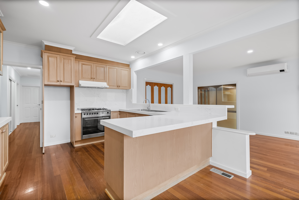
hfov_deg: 96.7
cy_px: 100
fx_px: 133
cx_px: 150
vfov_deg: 73.7
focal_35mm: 16
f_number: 8
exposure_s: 1/10
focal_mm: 16
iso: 400
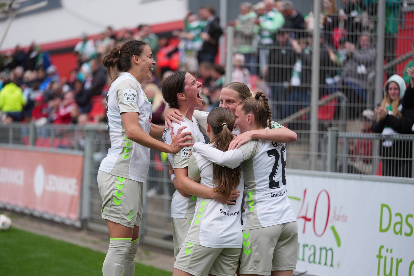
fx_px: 1242
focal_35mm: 108
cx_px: 207
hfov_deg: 18.9
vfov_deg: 12.7
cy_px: 138
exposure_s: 1/4000
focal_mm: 108
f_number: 2
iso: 160
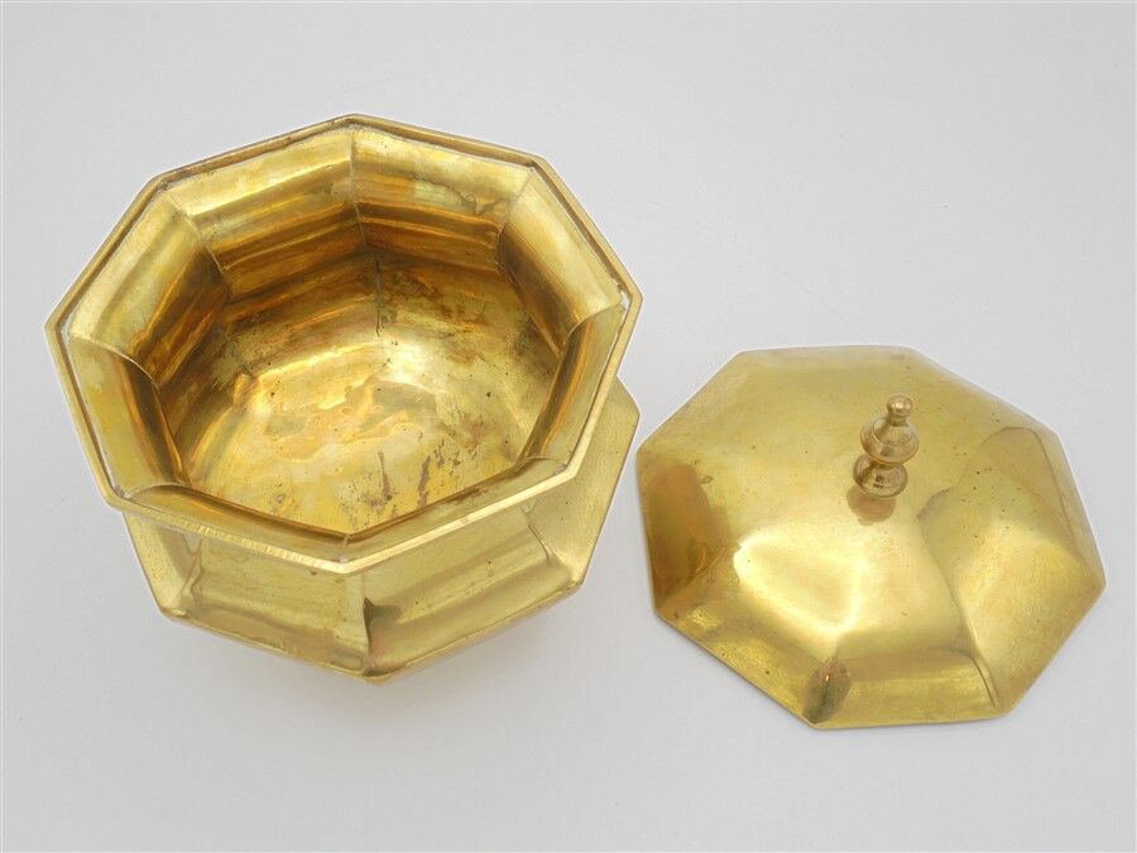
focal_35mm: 38
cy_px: 426
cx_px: 568
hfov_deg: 49.0
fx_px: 1248
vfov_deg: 37.7
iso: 100
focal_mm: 6.9
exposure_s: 1/125
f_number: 4.2
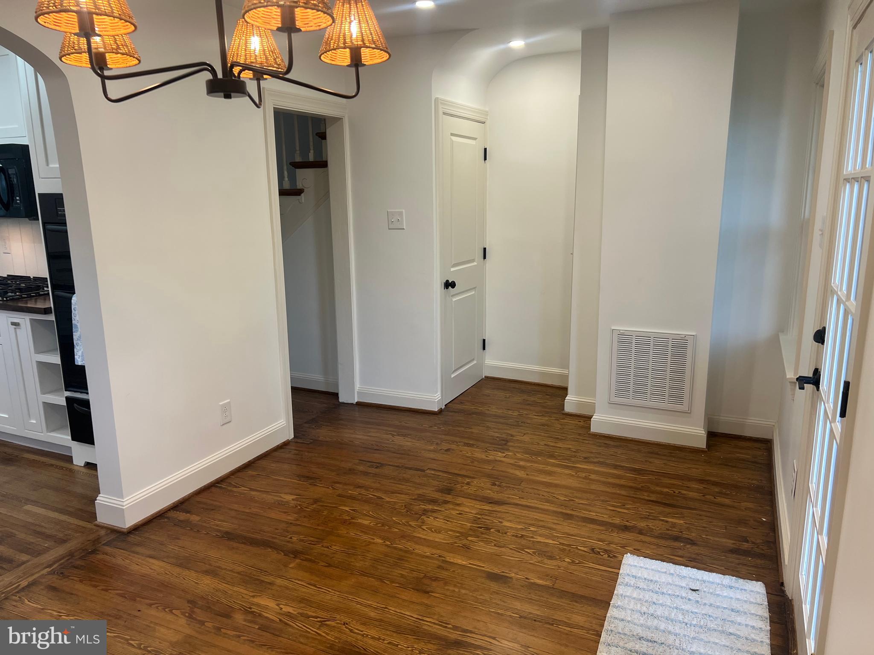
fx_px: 656
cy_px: 328
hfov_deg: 67.3
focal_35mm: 26
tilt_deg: -13.0
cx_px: 437
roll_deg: +0.7
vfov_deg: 53.1
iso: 80
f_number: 1.5
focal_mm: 5.7
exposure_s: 1/120
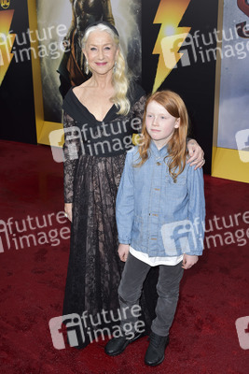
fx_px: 332
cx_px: 124
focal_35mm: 32
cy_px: 187
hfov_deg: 41.1
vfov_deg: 58.7
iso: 320
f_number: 6.3
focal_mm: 32
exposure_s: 1/250
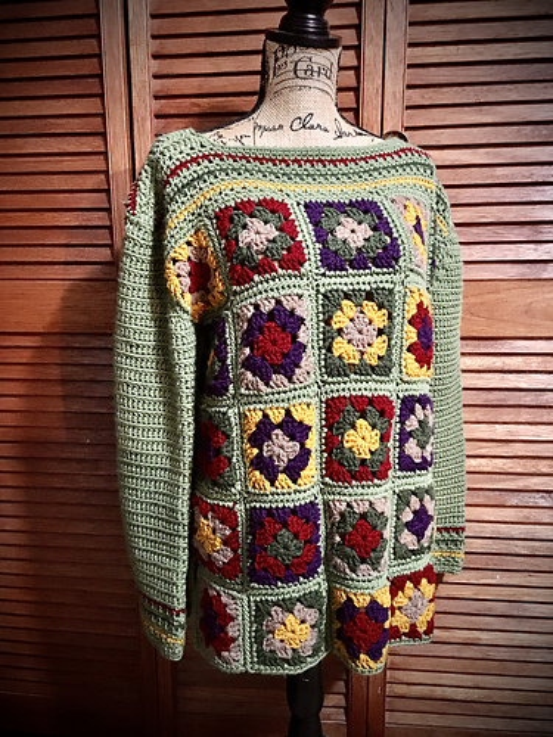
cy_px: 368
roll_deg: +1.5
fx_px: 618
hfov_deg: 48.2
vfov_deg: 61.7
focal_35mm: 29
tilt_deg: -11.2
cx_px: 276
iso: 500
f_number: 2.2
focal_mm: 4.15
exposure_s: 1/15
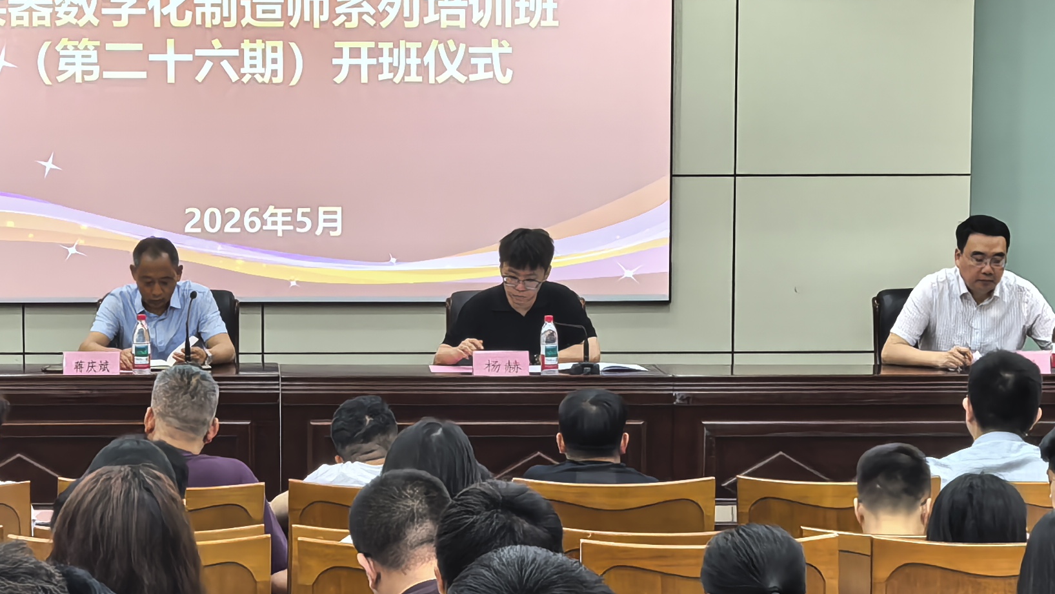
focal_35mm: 131
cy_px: 466
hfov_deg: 16.4
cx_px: 439
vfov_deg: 9.2
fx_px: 3665
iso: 200
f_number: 4
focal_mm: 8.5
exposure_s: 1/50
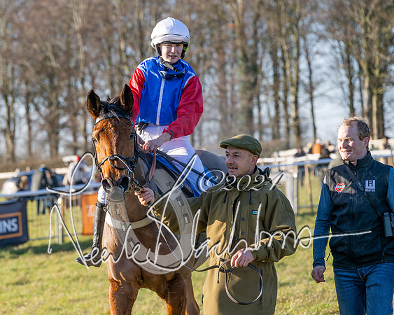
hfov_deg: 11.4
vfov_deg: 9.1
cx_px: 127
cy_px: 164
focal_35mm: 169
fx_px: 1970
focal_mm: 133
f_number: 5
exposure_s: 1/1250
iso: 400
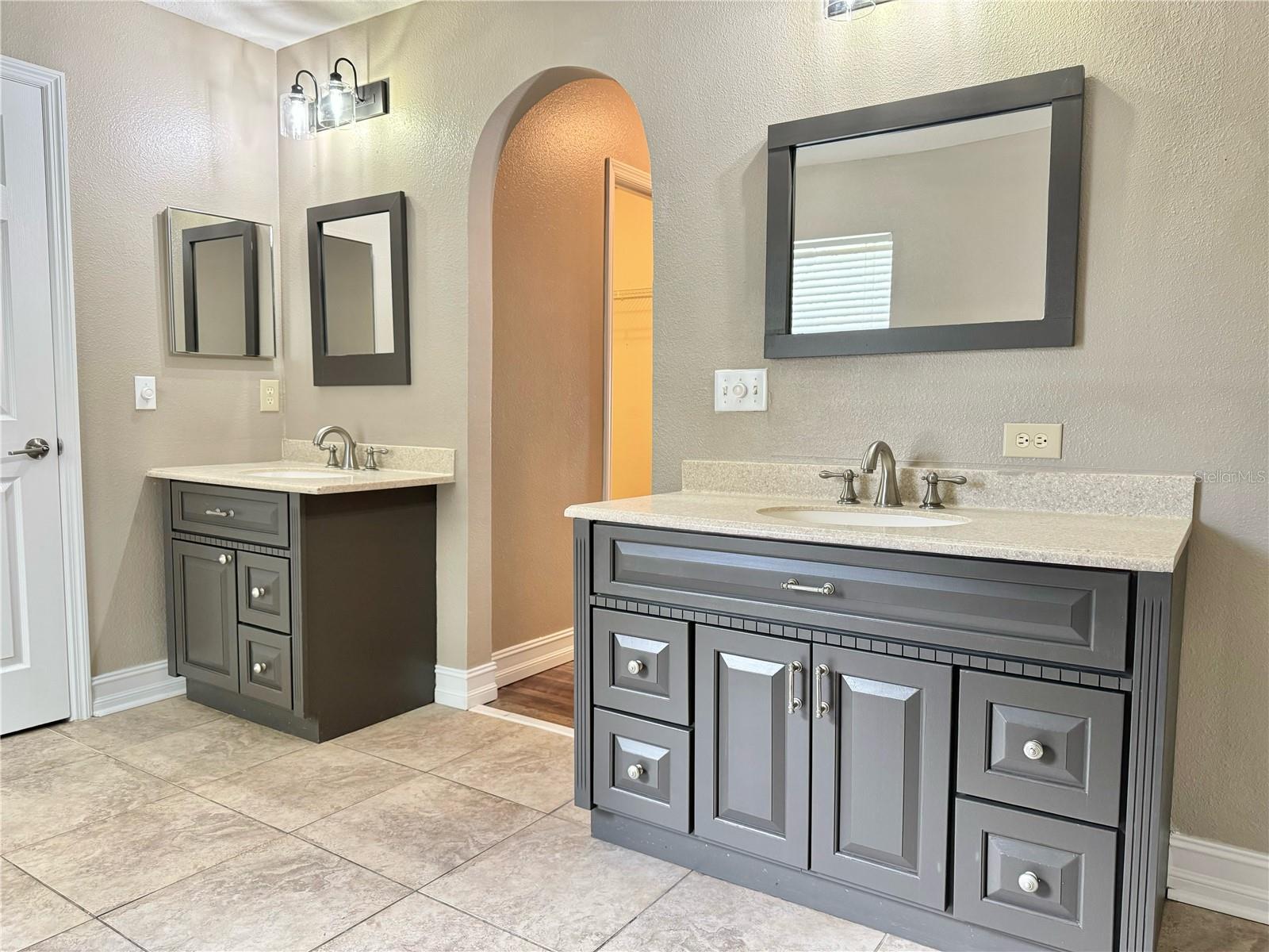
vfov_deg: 56.8
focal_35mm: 24
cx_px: 634
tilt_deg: -5.3
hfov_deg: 71.6
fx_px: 880
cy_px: 476
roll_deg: -0.4
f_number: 1.78
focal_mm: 6.76
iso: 320
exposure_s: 1/60
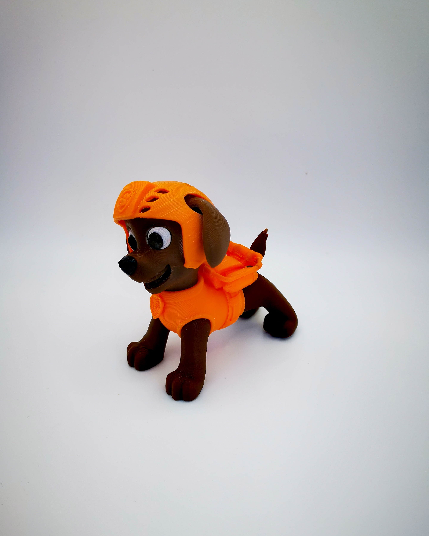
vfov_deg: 60.4
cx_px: 212
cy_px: 288
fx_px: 460
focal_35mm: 29
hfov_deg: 50.0
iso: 50
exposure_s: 1/664
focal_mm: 4.75
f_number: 1.8
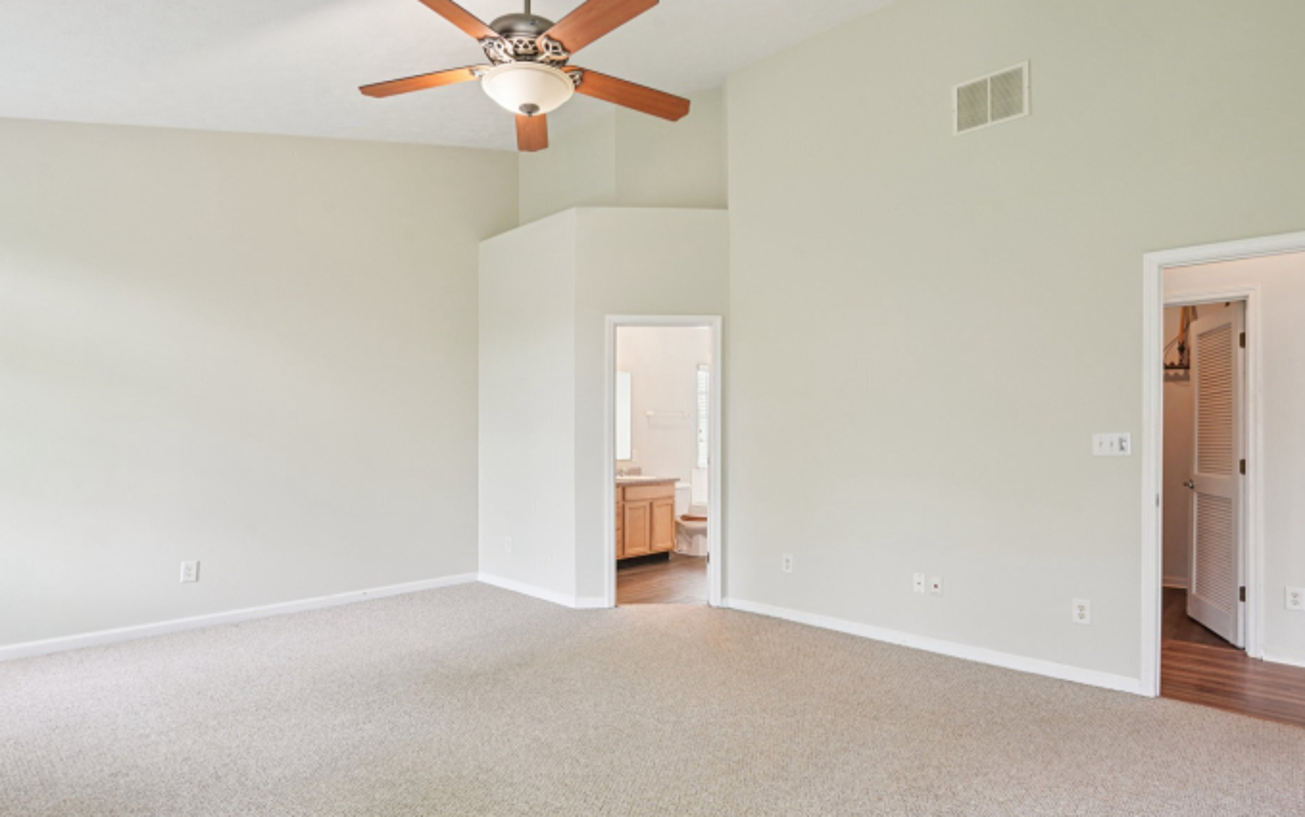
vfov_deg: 65.0
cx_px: 657
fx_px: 640
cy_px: 440
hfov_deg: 91.1
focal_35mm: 18
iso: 320
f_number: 8
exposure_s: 1/15
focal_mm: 16
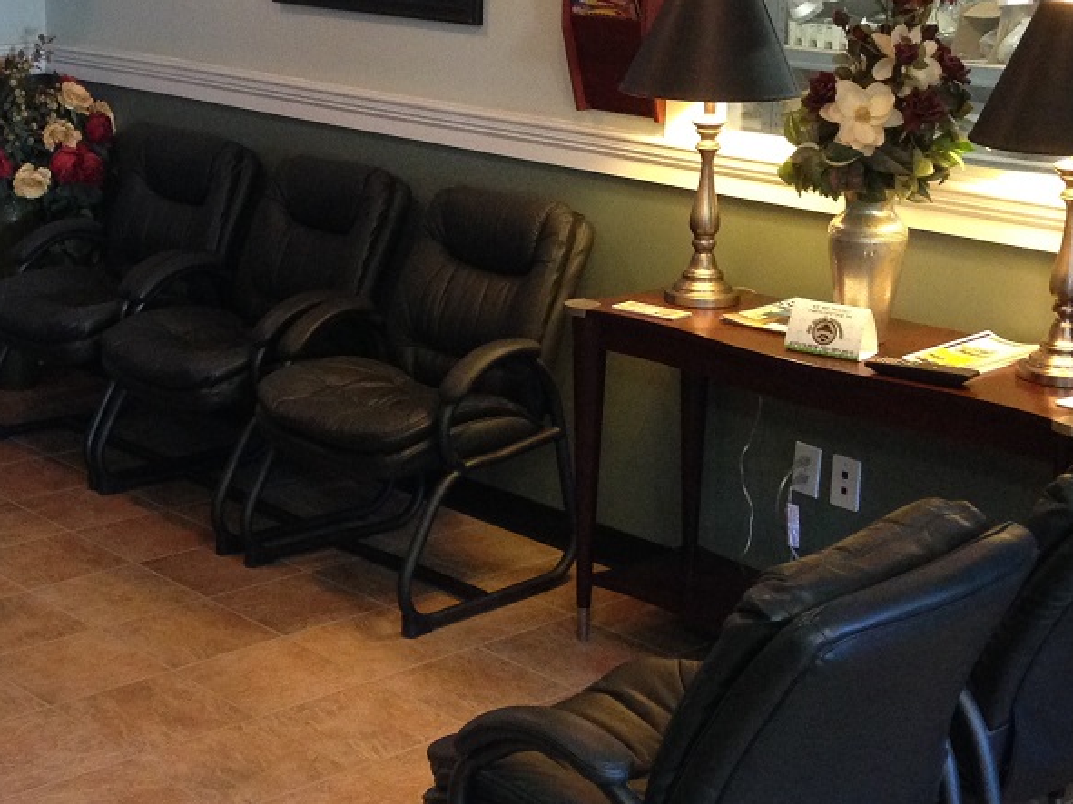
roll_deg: +1.0
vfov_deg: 21.8
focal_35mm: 67
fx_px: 2076
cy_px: 258
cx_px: 323
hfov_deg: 28.7
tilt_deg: -13.1
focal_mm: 4.12
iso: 250
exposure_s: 1/20
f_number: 2.4
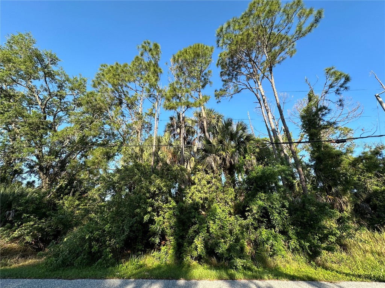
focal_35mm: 14
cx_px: 192
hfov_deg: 102.1
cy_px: 144
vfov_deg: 85.7
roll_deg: -1.1
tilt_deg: +26.5
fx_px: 156
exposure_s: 1/540
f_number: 2.2
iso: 40
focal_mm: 2.22
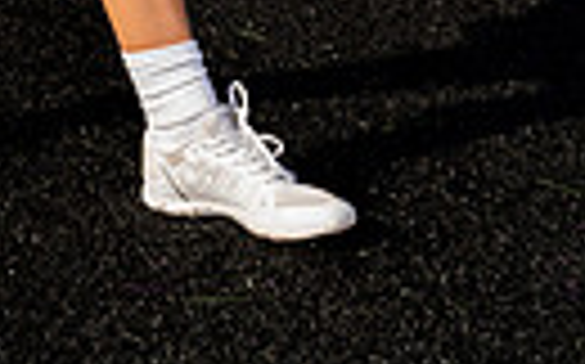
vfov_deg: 9.0
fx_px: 2087
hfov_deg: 15.5
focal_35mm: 131
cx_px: -58
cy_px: -521
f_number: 6.3
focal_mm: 37
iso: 100
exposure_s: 1/250
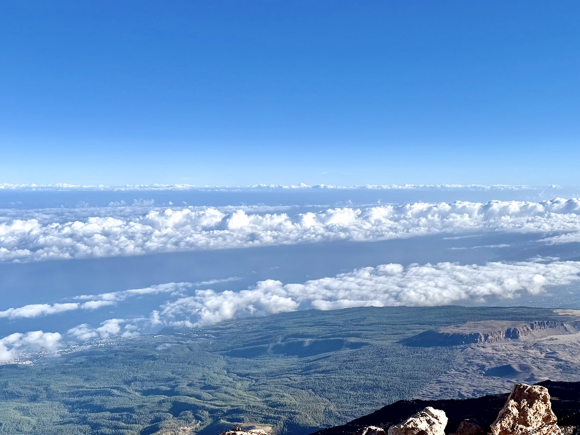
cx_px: 328
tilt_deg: -13.6
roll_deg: -0.3
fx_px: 586
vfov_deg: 40.3
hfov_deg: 52.5
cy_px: 278
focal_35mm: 35
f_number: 1.78
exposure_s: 1/8130
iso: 80
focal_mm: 6.76
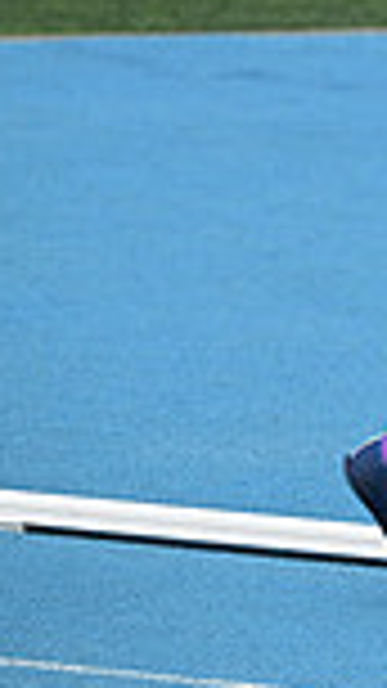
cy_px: -119
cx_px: 1116
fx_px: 9054
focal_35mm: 496
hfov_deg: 2.4
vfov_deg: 4.3
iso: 320
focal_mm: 125
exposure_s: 1/2500
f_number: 4.5
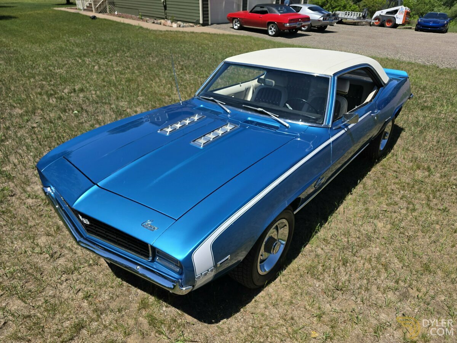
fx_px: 304
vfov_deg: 58.9
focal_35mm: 23
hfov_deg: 73.9
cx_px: 228
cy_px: 172
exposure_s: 1/6574
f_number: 1.7
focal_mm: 6.3
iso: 80
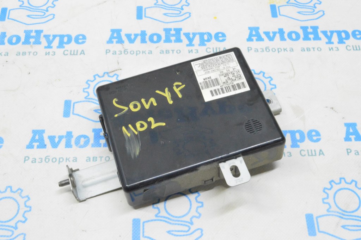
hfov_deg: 38.9
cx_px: 180
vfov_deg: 26.4
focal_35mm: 51
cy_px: 120
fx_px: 511
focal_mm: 34
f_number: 20
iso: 6400
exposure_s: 1/15
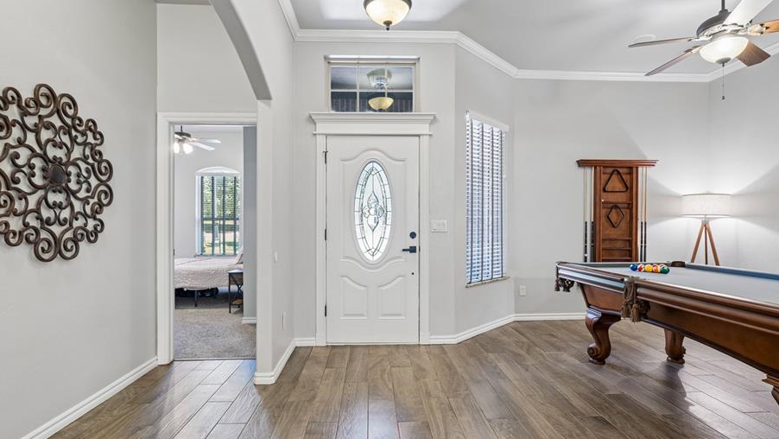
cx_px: 387
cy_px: 225
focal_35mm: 19
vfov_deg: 58.4
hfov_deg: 89.5
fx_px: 393
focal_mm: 16
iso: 200
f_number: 8
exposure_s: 1/2.5
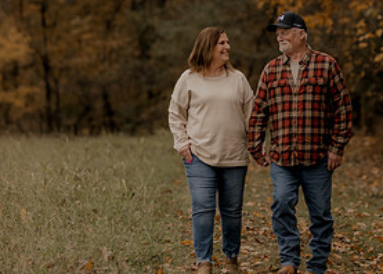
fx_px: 2111
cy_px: 137
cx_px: 256
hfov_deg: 10.4
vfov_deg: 7.4
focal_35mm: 194
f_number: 1.8
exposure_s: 1/2500
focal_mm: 85
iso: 250
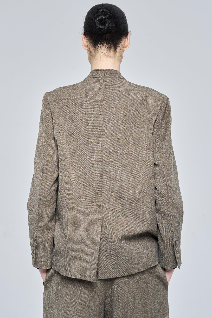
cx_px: 106
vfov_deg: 23.9
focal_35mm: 85
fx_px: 751
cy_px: 159
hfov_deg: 16.1
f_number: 8
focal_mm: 85
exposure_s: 1/125
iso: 200
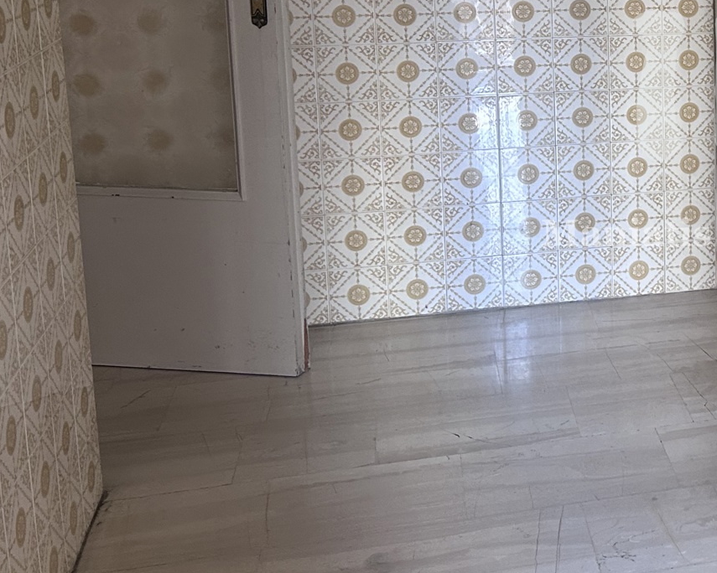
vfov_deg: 25.8
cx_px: 751
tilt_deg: -8.6
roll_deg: +0.0
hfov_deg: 30.2
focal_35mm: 57
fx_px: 1210
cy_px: 52
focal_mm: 5.7
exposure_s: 1/60
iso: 160
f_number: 1.5
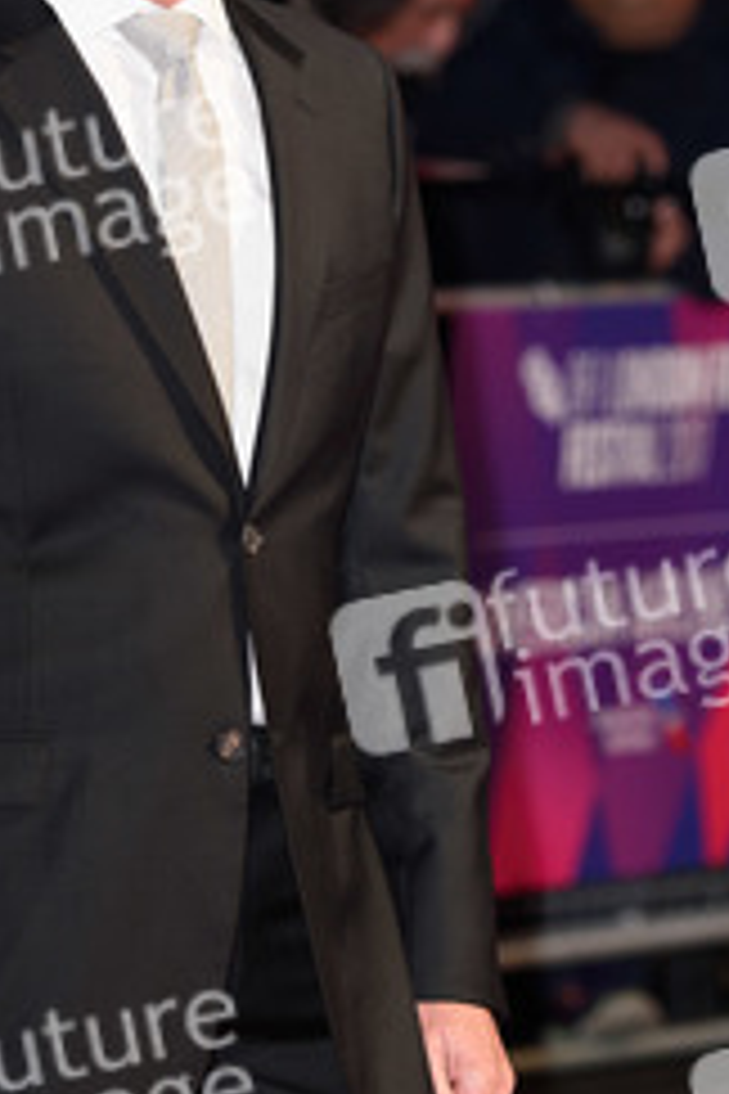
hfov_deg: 4.8
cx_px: 155
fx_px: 8747
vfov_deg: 7.2
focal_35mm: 288
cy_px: 423
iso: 800
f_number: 5.6
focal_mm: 175
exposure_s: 1/250
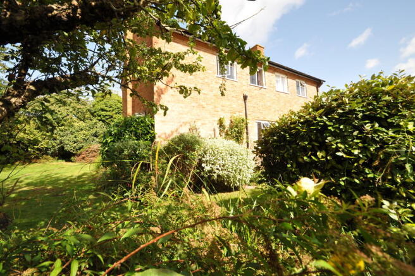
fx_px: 173
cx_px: 208
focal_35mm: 15
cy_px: 138
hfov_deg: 100.4
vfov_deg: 77.2
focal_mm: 10
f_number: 8
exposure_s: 1/250
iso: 200
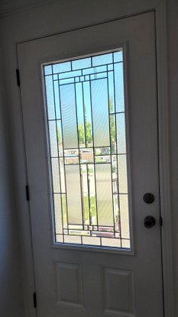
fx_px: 244
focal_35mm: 29
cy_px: 178
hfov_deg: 40.1
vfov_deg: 65.9
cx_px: 93
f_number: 1.8
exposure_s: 1/180
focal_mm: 6.4
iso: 32
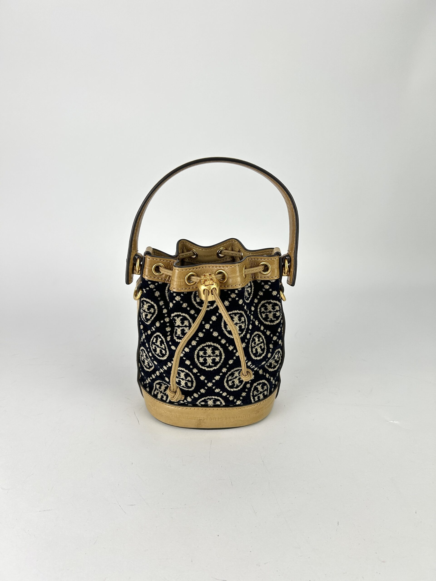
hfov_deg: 53.1
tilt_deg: -19.6
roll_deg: -1.1
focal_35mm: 26
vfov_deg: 67.3
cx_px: 218
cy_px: 290
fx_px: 437
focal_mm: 5.7
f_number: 1.5
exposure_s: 1/189
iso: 40
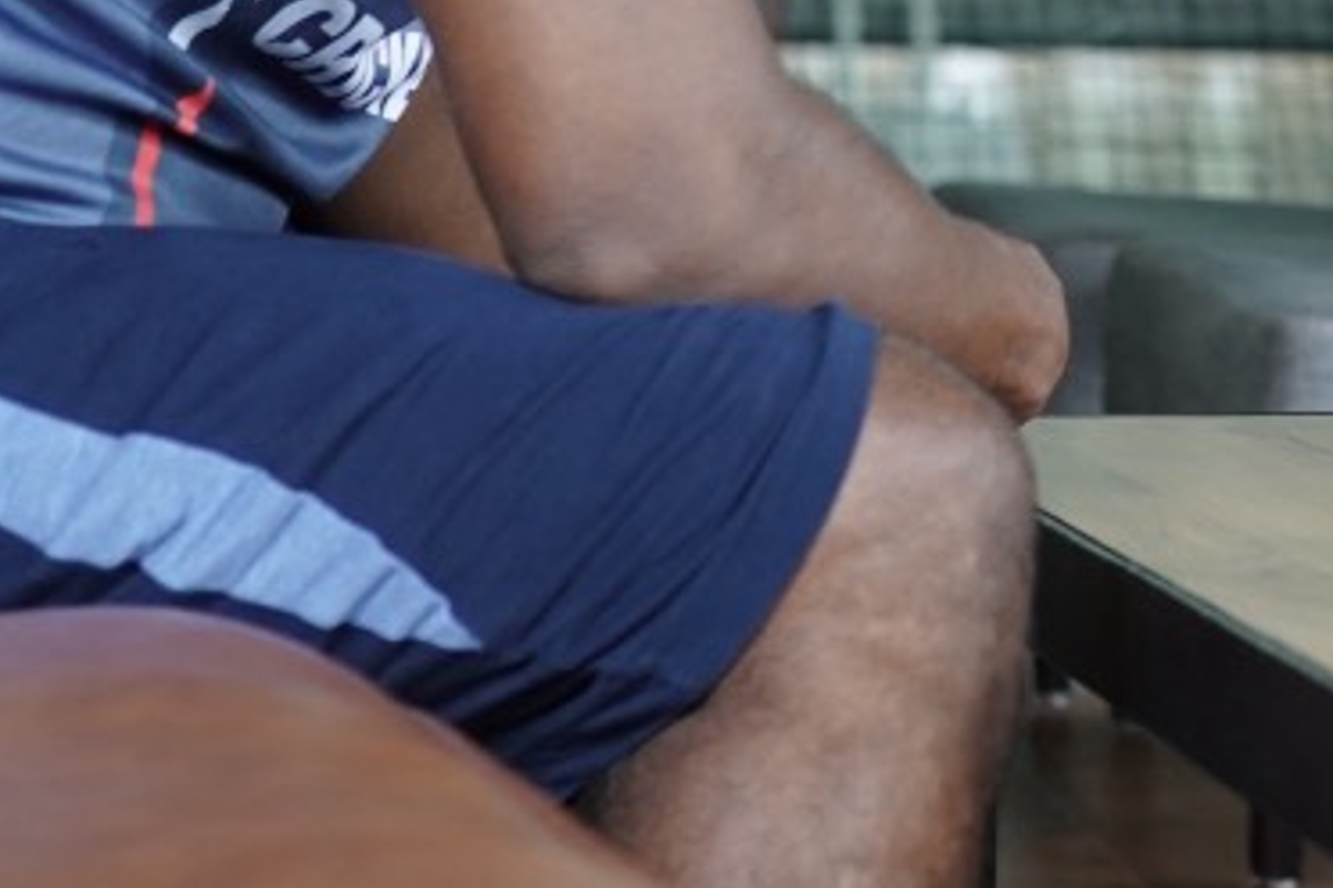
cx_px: 2422
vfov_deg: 9.6
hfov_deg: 13.1
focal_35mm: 141
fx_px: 5221
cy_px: -147
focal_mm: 35
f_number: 2.8
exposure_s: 1/125
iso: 1000
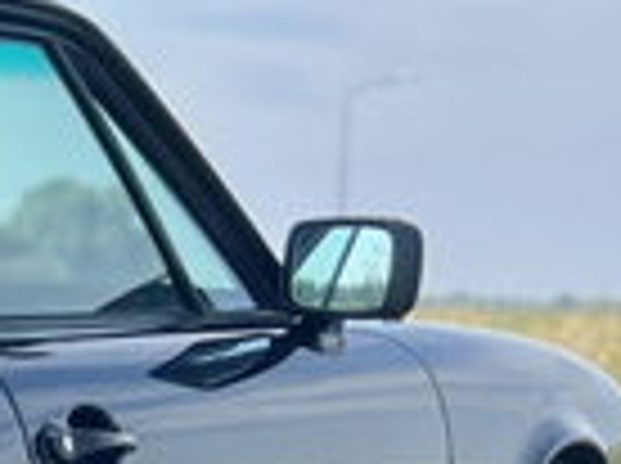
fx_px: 2597
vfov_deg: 10.1
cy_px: 518
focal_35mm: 145
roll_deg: -0.3
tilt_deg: -4.9
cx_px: -806
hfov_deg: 11.5
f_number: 1.5
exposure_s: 1/2841
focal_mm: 5.7
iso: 50
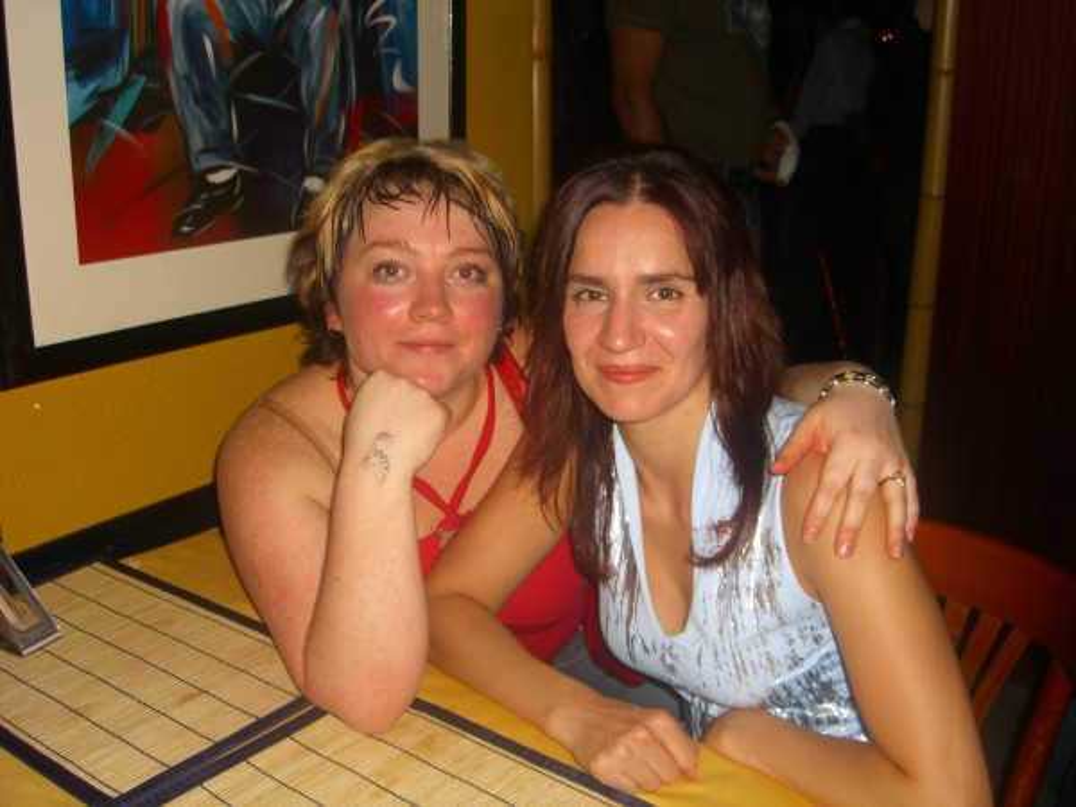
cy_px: 404
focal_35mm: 38
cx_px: 538
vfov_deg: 37.7
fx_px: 1181
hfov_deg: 49.0
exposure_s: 1/60
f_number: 2.8
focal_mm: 7.9
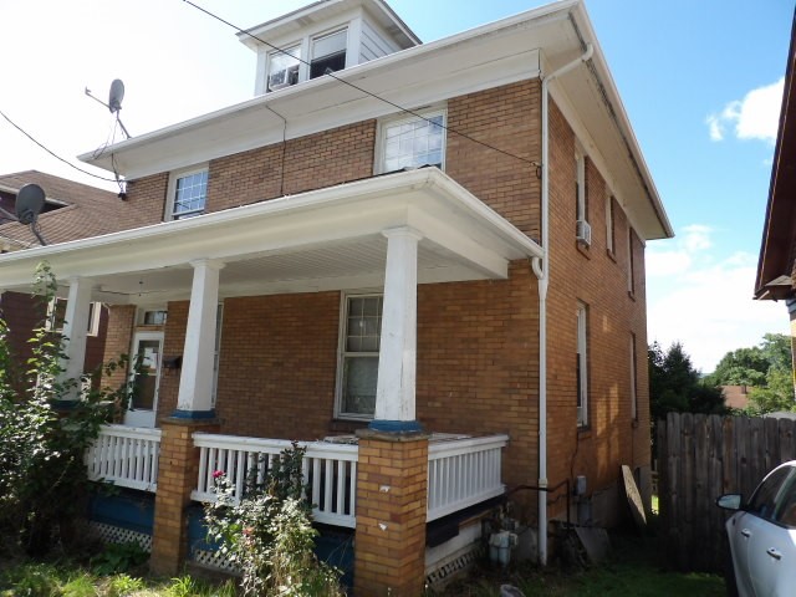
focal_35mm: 24
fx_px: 552
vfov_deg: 56.8
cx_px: 398
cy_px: 298
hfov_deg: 71.6
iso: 100
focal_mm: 4.3
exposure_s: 1/556
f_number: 3.2
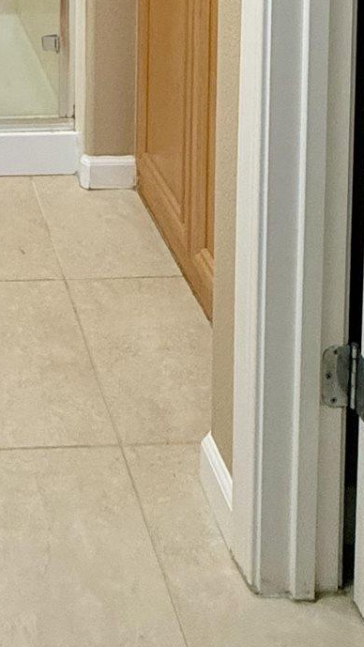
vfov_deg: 30.8
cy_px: -215
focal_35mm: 51
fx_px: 874
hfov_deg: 21.6
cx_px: -83
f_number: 2.2
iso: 250
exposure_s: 1/120
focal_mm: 2.22
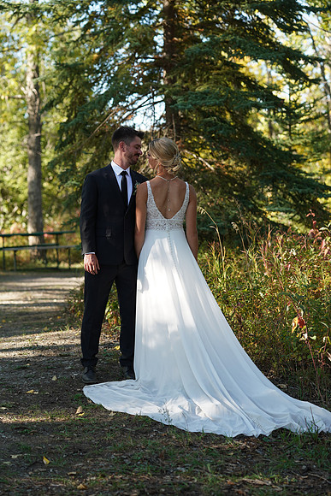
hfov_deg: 16.1
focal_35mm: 85
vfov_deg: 23.9
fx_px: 1172
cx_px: 166
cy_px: 248
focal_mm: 85
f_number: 2.8
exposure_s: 1/250
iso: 100
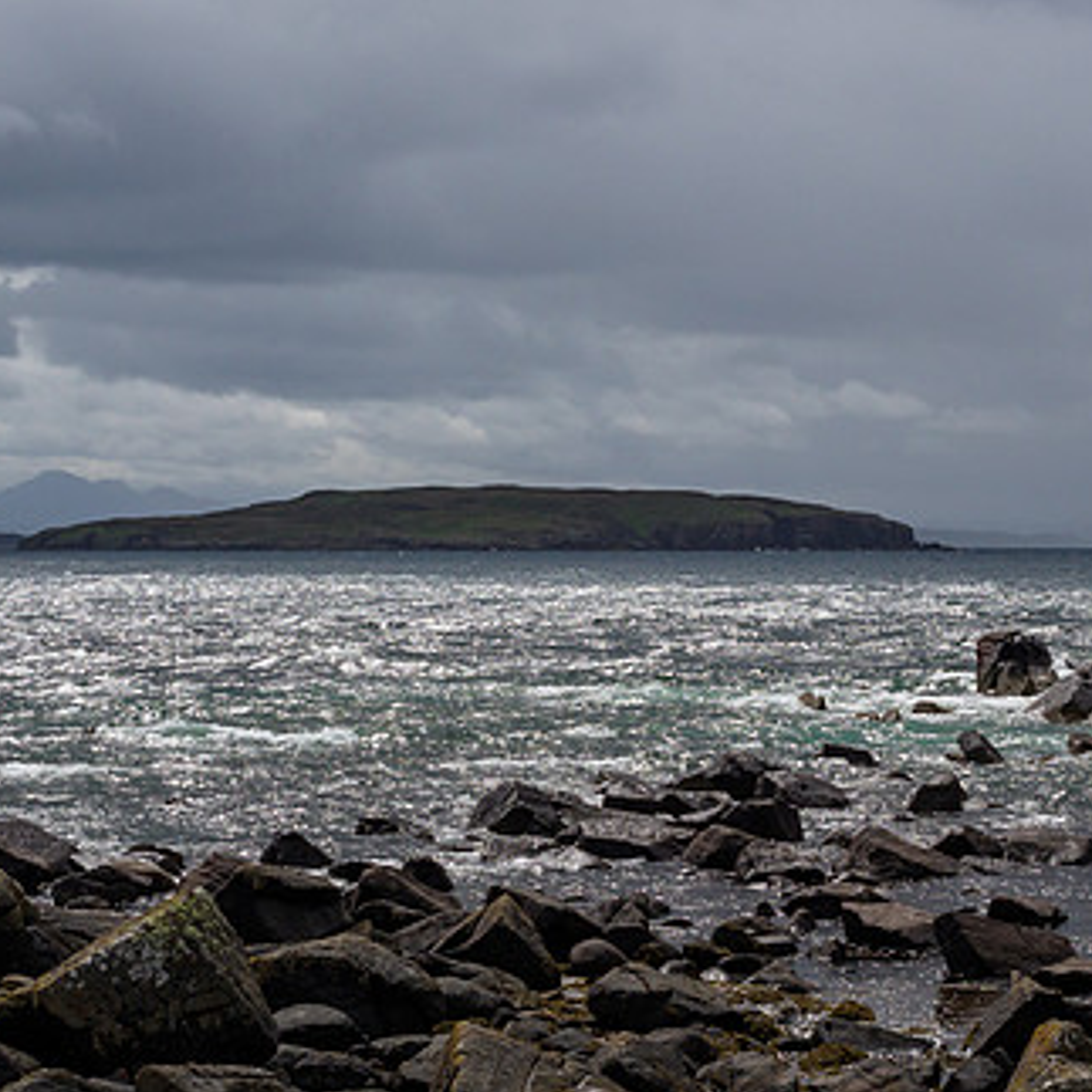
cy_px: 482
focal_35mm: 108
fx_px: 3855
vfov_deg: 16.1
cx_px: 798
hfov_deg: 16.1
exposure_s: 1/1250
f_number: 7.1
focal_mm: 34
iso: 200
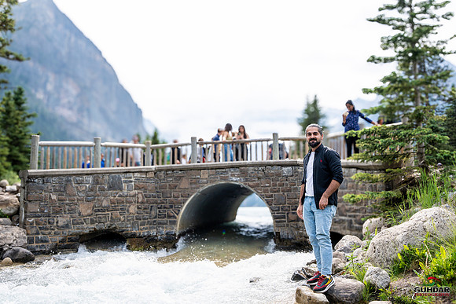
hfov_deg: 54.4
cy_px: 152
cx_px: 228
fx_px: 443
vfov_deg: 37.9
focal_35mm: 35
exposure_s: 1/400
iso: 200
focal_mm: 35
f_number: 8
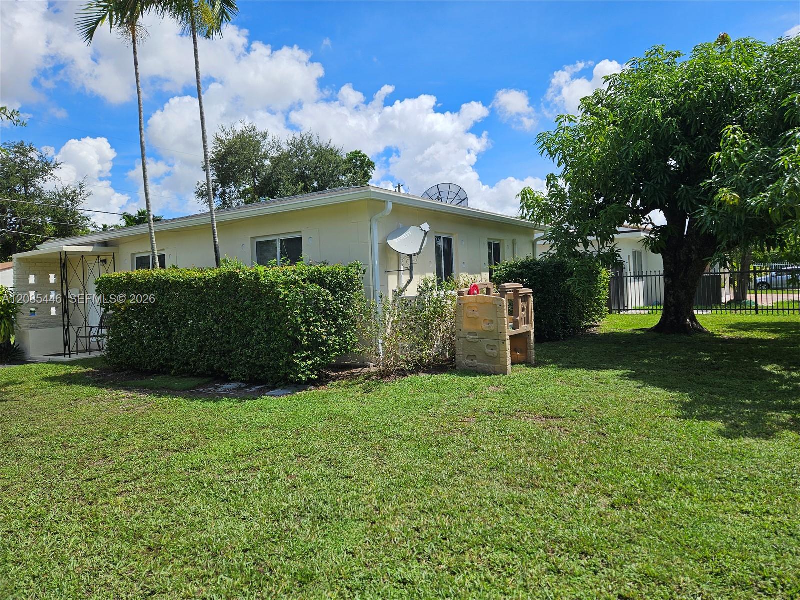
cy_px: 300
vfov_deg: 58.9
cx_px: 400
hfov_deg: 73.9
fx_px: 532
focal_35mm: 23
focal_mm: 5.4
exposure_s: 1/2614
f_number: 1.8
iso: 25
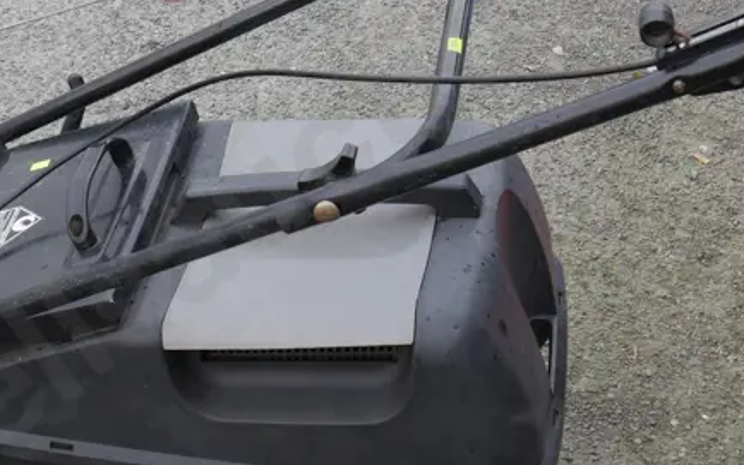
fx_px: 1622
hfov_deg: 25.8
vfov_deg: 16.3
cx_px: 274
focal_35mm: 80
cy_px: 196
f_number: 4.5
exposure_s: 1/125
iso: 200
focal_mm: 16
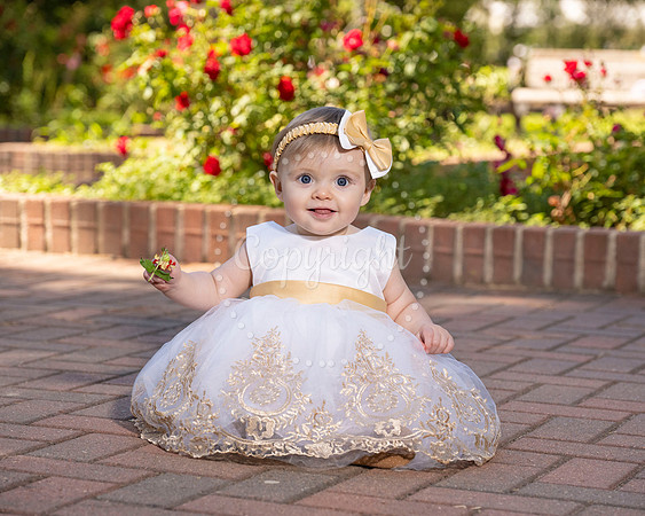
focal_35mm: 102
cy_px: 258
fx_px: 1956
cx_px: 322
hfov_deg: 18.7
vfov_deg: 15.0
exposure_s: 1/200
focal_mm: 91
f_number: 5
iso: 500
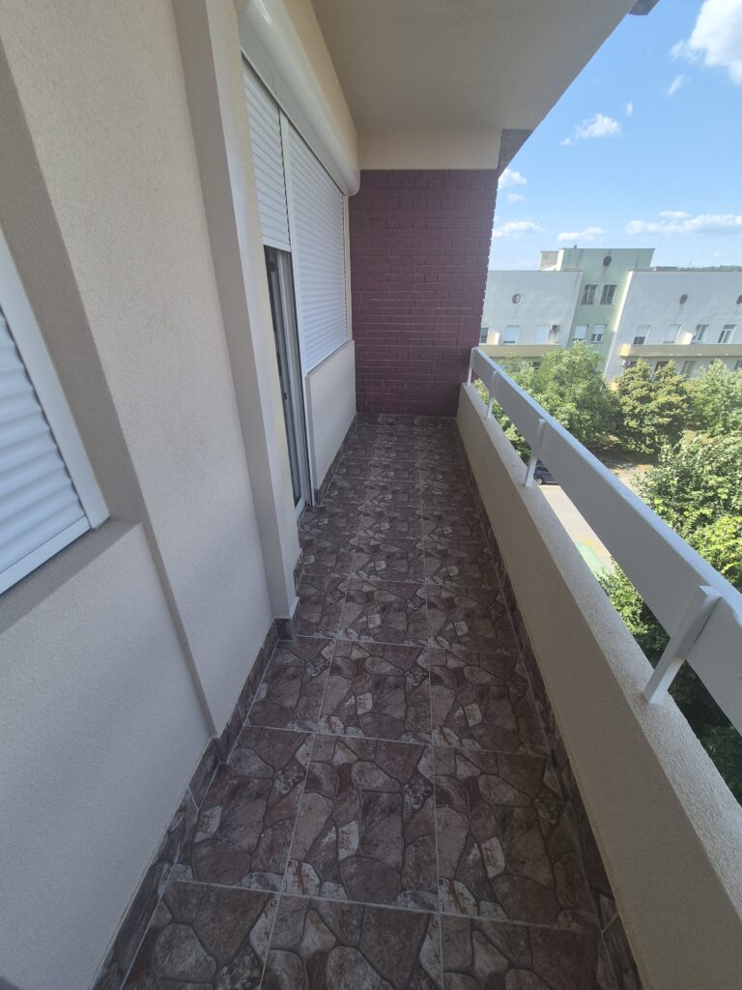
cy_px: 495
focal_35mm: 13
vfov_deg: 106.2
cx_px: 371
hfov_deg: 89.9
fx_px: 372
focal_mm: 1.74
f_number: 2.2
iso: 40
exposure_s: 1/780
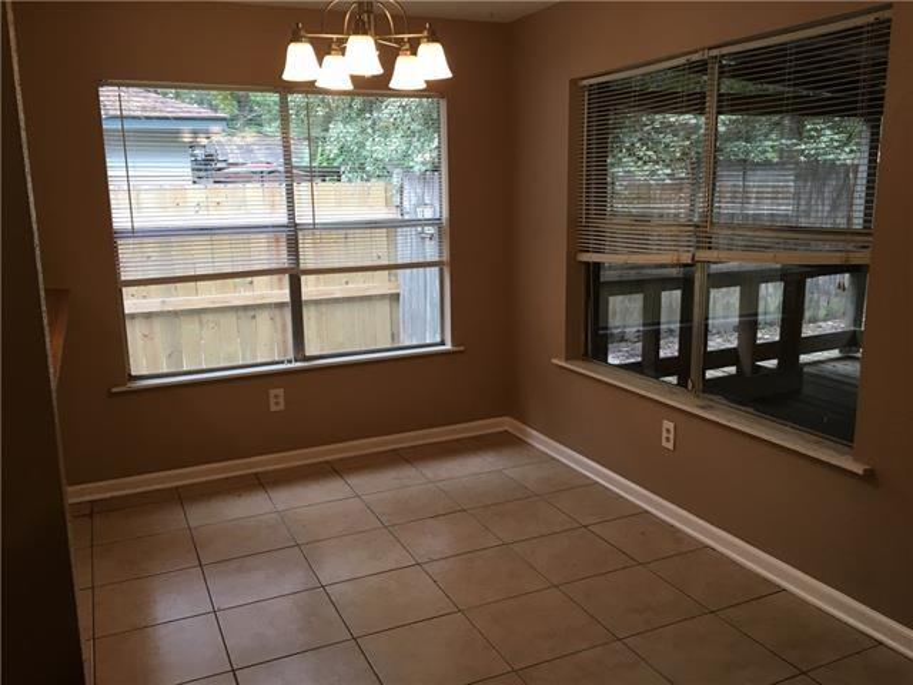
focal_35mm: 29
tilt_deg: -10.4
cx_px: 456
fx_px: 765
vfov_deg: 48.2
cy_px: 342
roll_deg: +0.9
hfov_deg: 61.7
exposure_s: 1/30
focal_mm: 4.15
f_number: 2.2
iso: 25
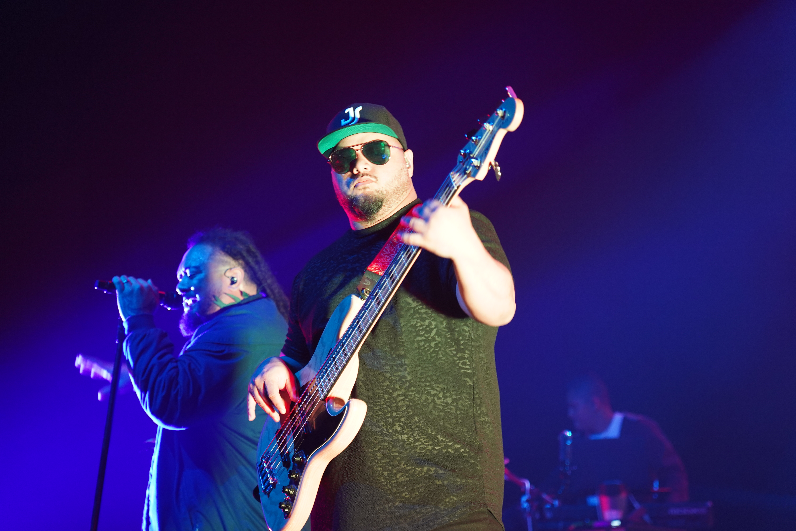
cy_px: 266
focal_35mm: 105
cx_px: 398
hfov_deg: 19.5
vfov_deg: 13.0
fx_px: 2321
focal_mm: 105
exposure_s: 1/125
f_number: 4
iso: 2000
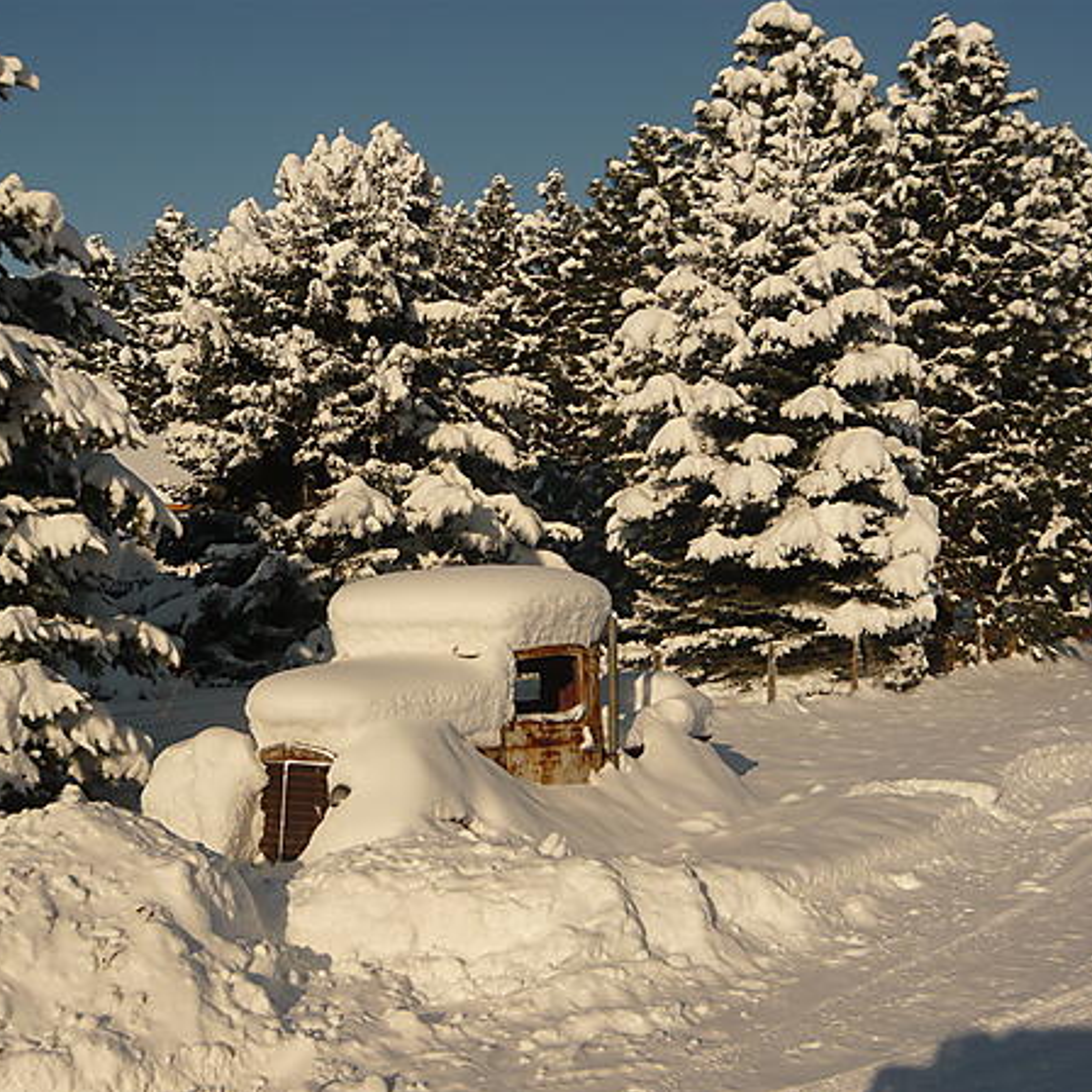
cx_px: 575
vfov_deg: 37.6
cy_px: 546
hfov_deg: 37.5
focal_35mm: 45
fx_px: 1606
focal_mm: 6.2
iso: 100
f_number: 9
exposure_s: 1/640
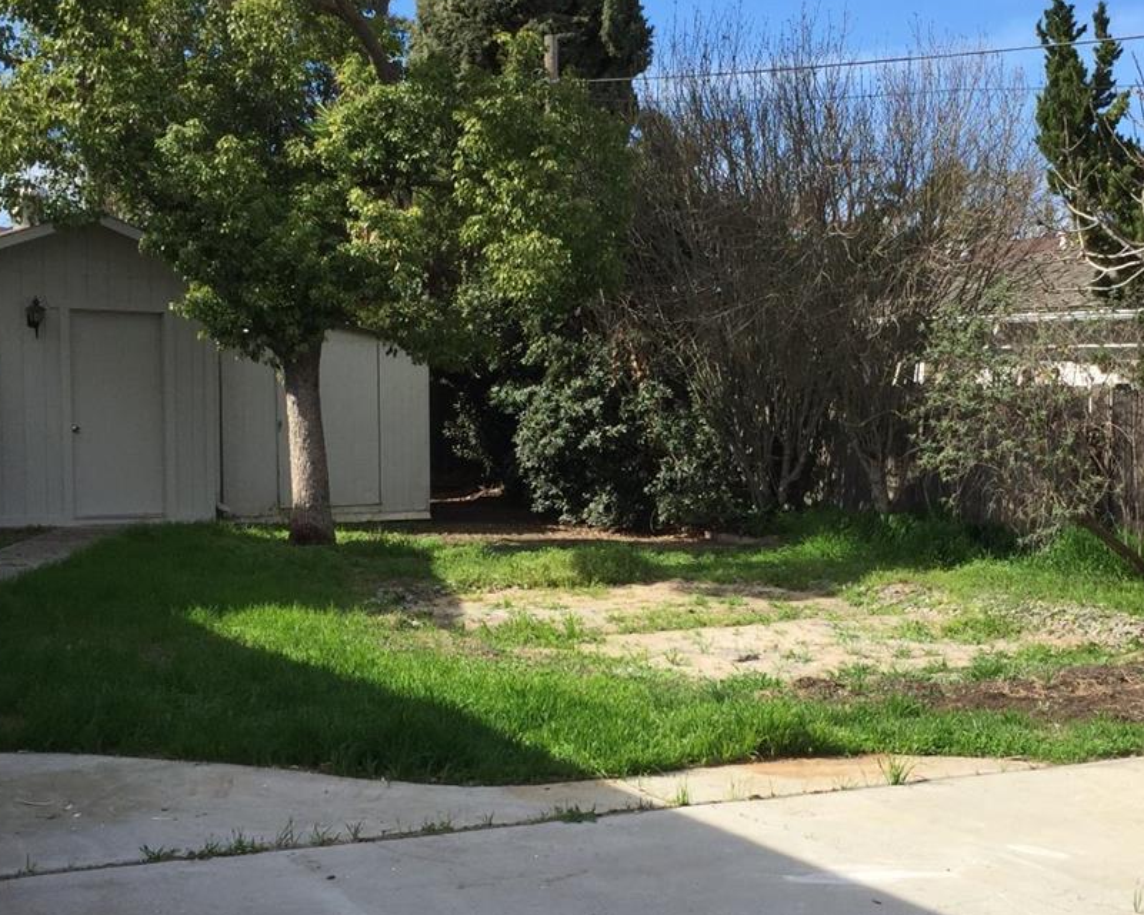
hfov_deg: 35.1
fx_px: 1795
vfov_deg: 28.5
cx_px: 730
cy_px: 584
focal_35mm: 53
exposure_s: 1/1582
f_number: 2.2
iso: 32
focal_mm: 4.15
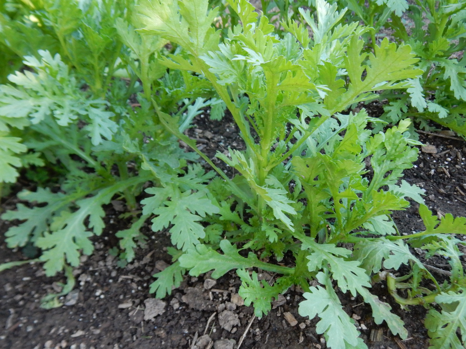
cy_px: 174
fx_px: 404
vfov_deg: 46.8
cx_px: 233
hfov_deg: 60.0
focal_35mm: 30
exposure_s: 1/160
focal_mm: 5.4
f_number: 4
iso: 400
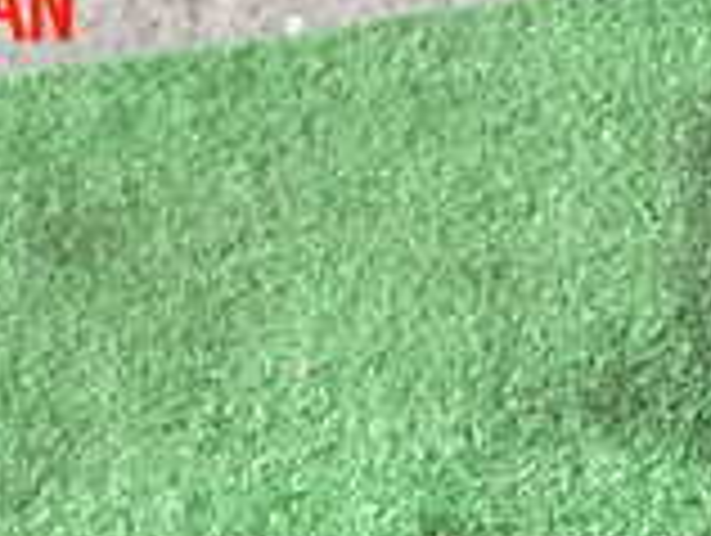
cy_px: 968
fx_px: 3435
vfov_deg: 8.6
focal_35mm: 167
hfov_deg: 11.8
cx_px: 608
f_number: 2.9
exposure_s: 1/60
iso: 200
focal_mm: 7.84
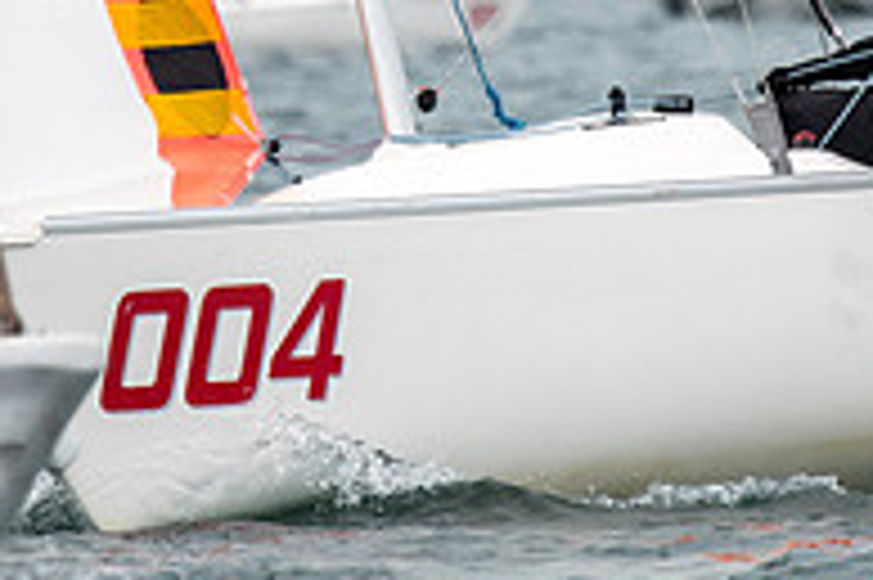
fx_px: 32588
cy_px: -209
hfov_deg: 1.5
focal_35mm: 1345
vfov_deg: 1.0
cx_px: 472
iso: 250
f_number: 4
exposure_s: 1/2500
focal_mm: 300
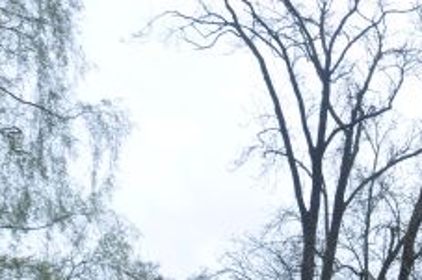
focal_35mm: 95
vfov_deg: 13.3
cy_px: 461
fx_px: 1113
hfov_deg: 18.5
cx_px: 666
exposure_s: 1/250
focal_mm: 18
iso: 200
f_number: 8
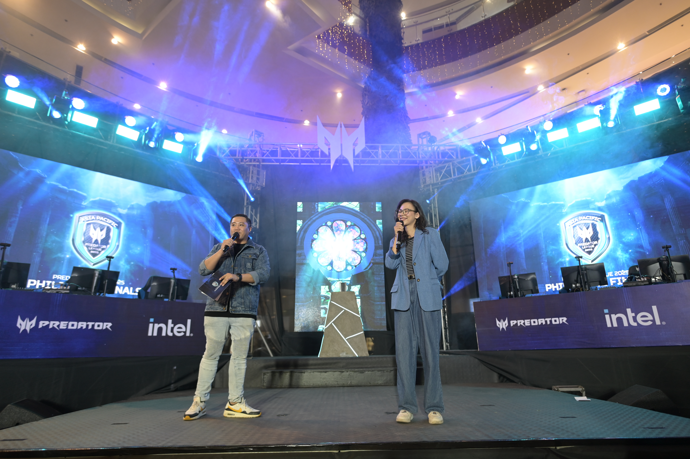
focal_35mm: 20
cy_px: 230
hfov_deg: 84.0
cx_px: 345
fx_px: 383
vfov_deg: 61.9
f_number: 2.5
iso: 640
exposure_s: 1/200
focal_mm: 20
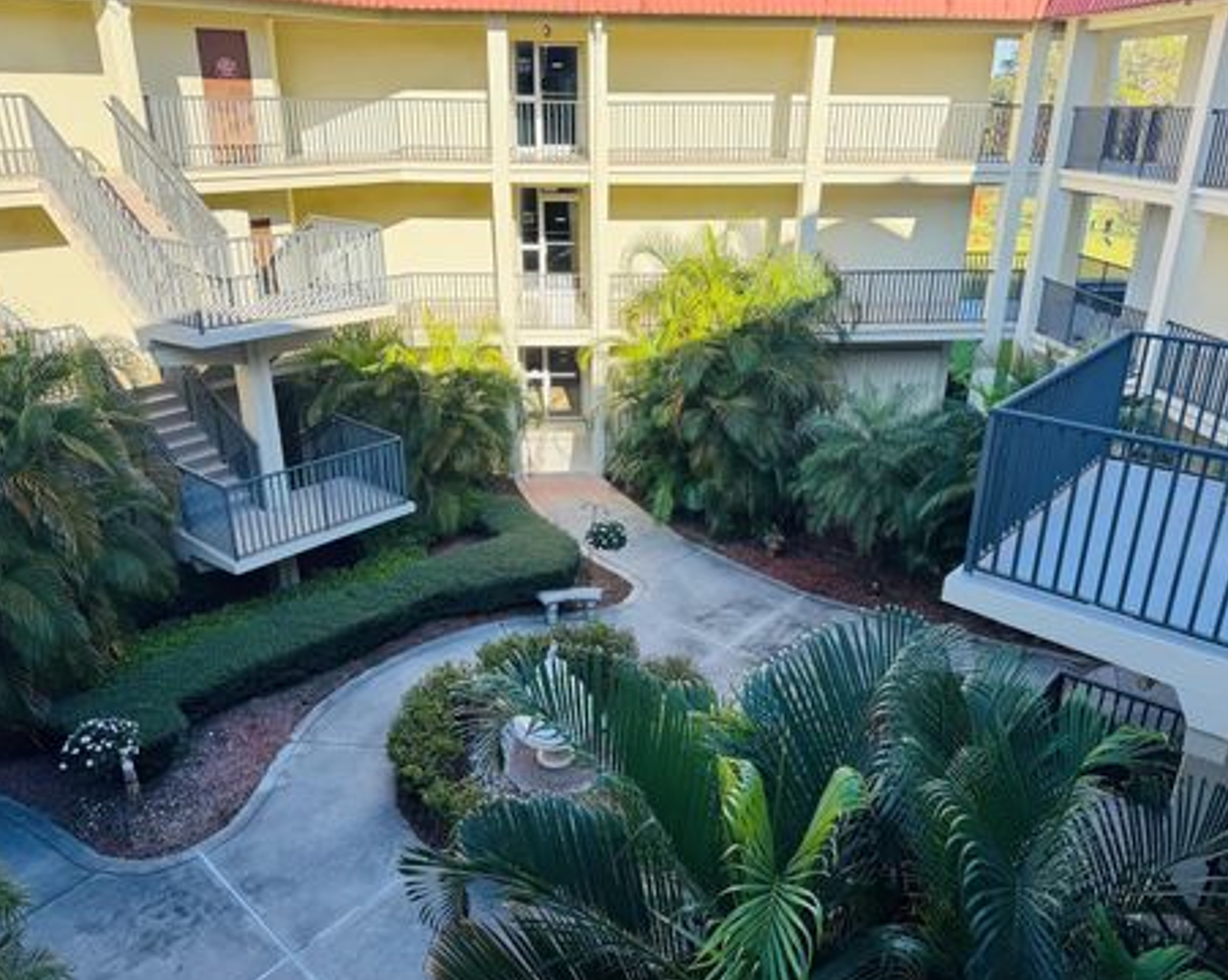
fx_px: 944
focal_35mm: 26
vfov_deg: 54.9
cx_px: 624
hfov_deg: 66.1
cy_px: 502
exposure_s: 1/1261
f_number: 1.78
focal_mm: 6.76
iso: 80
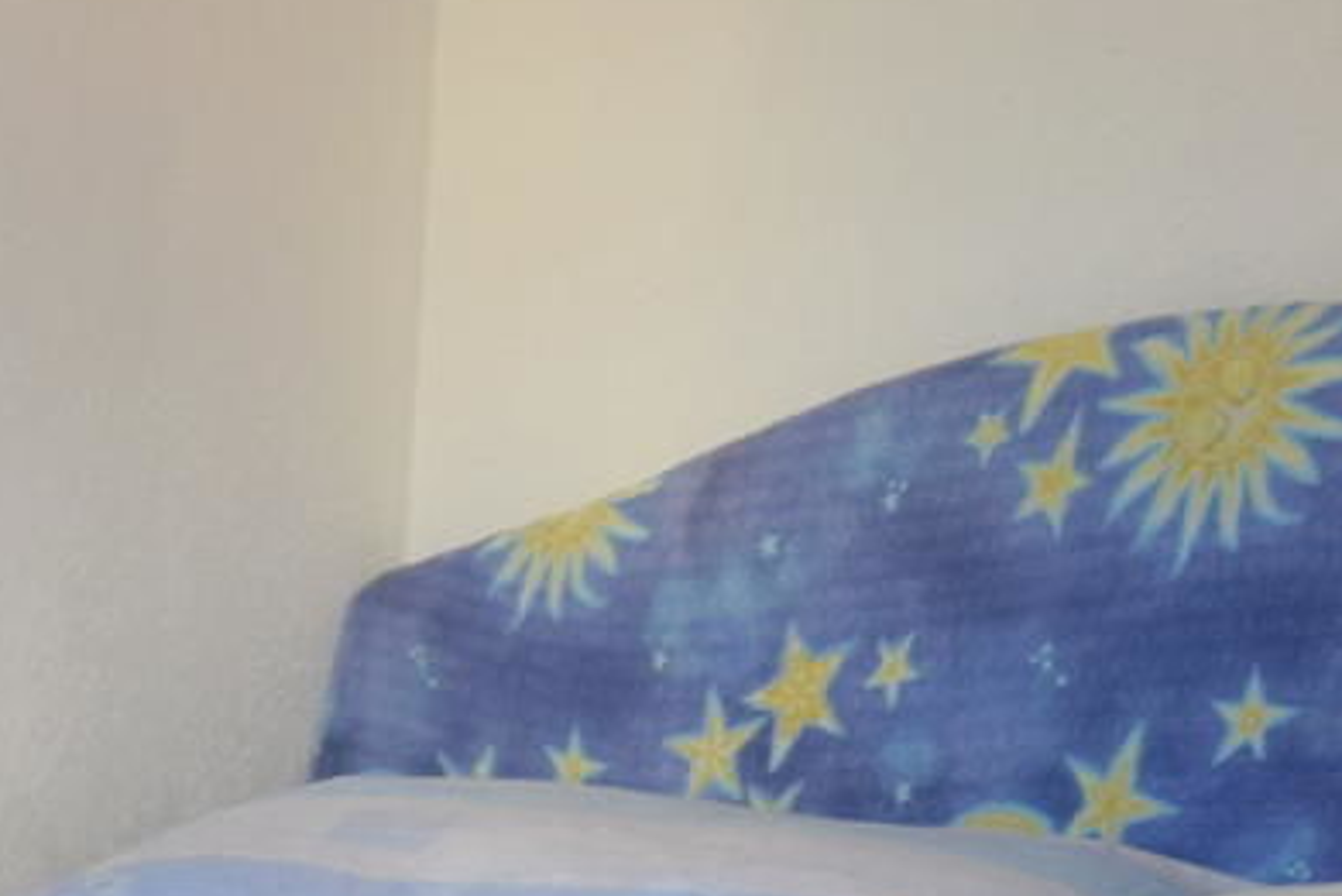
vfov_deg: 14.6
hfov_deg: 19.5
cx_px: -628
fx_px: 3431
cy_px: 937
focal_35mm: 92
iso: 400
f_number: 4
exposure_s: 1/60
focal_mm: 10
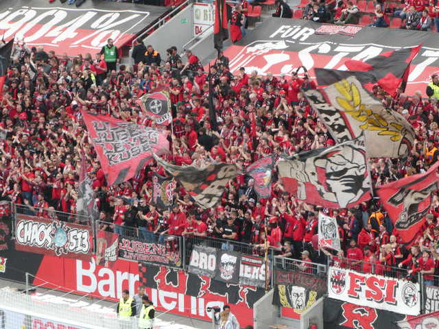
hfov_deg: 7.9
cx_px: 220
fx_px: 3170
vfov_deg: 5.9
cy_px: 164
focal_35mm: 250
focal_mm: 44.8
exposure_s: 1/80
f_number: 5.6
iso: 160
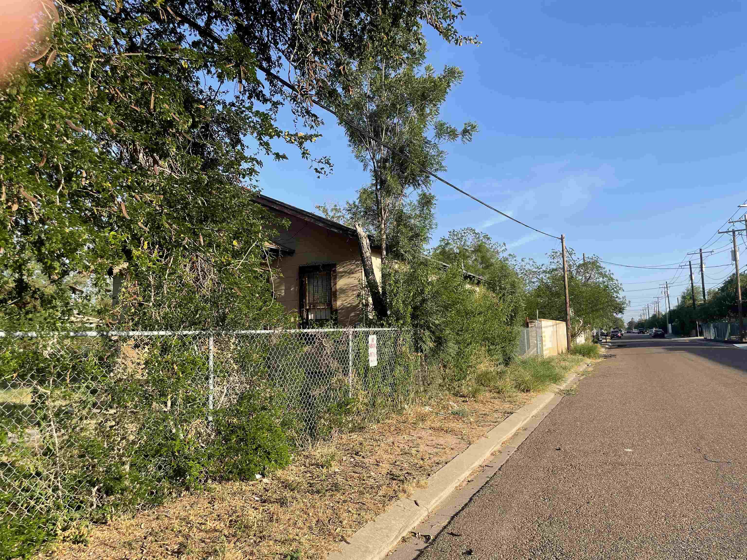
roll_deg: +2.3
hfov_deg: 67.3
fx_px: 561
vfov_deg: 53.1
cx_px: 374
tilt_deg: +7.5
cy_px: 280
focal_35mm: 26
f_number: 1.6
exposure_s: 1/1795
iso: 32
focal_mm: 4.2
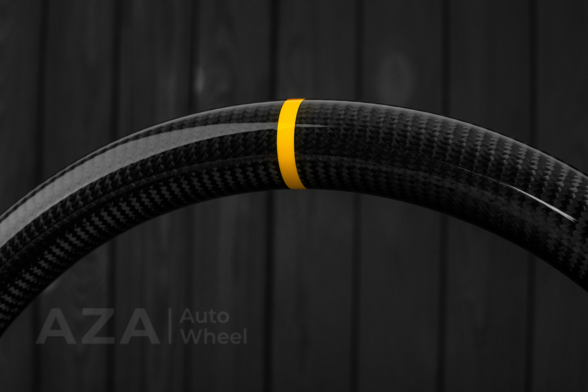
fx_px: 857
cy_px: 196
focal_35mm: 52
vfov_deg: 25.8
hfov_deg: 37.8
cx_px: 294
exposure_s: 1/125
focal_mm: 35
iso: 500
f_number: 6.3
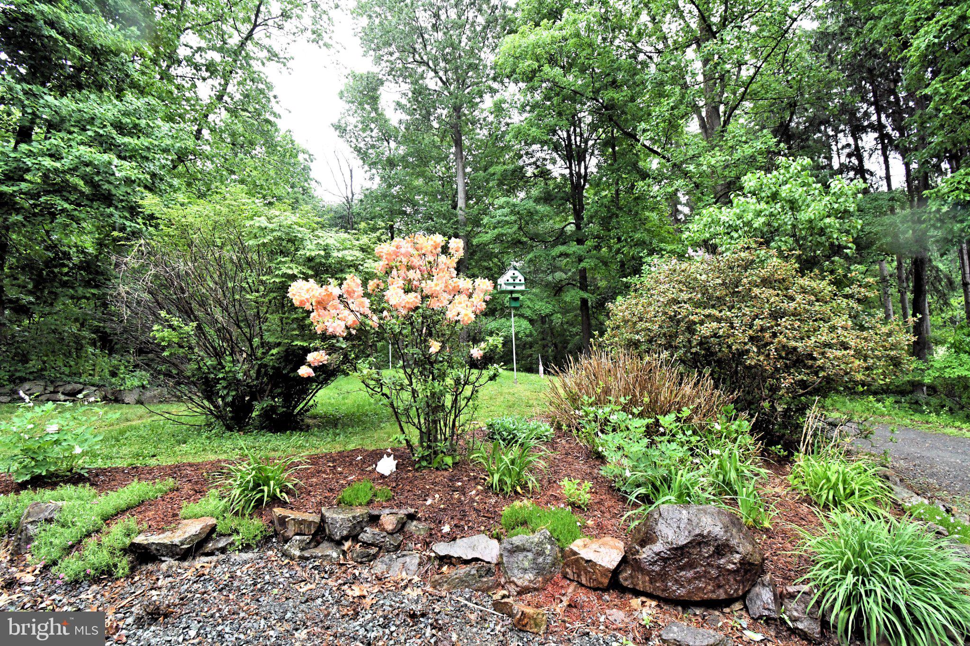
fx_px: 431
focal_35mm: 16
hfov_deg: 96.7
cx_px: 485
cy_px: 323
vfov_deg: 73.7
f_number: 8
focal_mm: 11
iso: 2500
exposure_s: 1/320
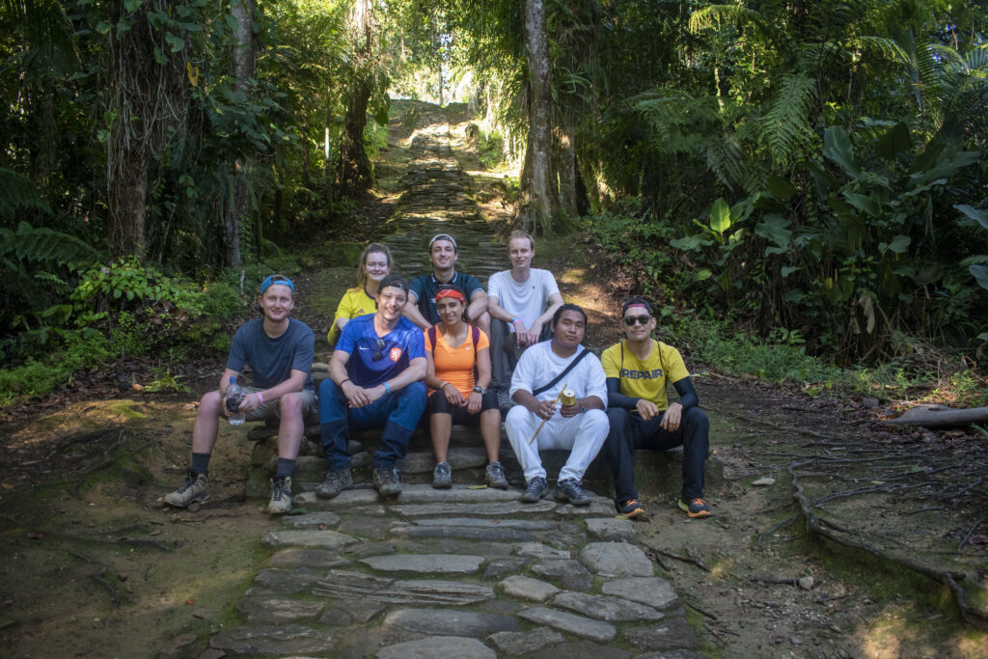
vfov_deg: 43.6
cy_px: 330
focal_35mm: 30
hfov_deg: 61.9
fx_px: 823
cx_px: 494
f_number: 3.5
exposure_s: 1/200
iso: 800
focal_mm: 20
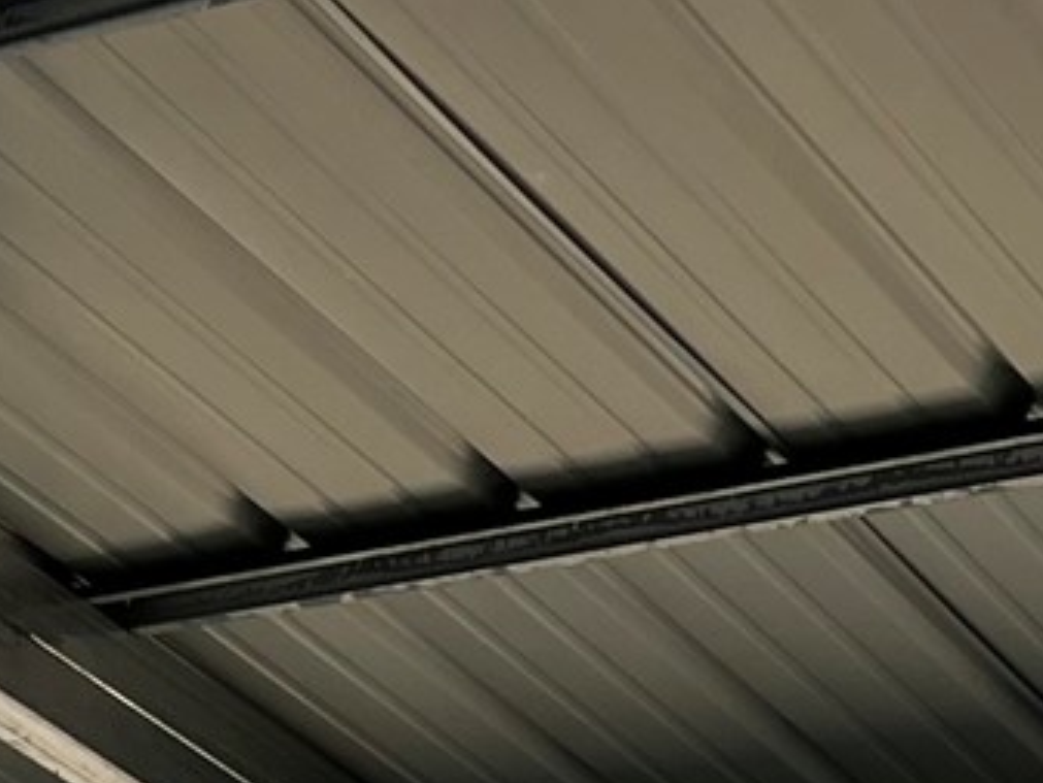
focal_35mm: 158
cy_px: 2213
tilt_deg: -6.3
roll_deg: +0.6
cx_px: 28
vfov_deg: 8.2
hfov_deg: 12.4
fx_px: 4762
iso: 50
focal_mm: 5.7
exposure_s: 1/3831
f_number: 1.5
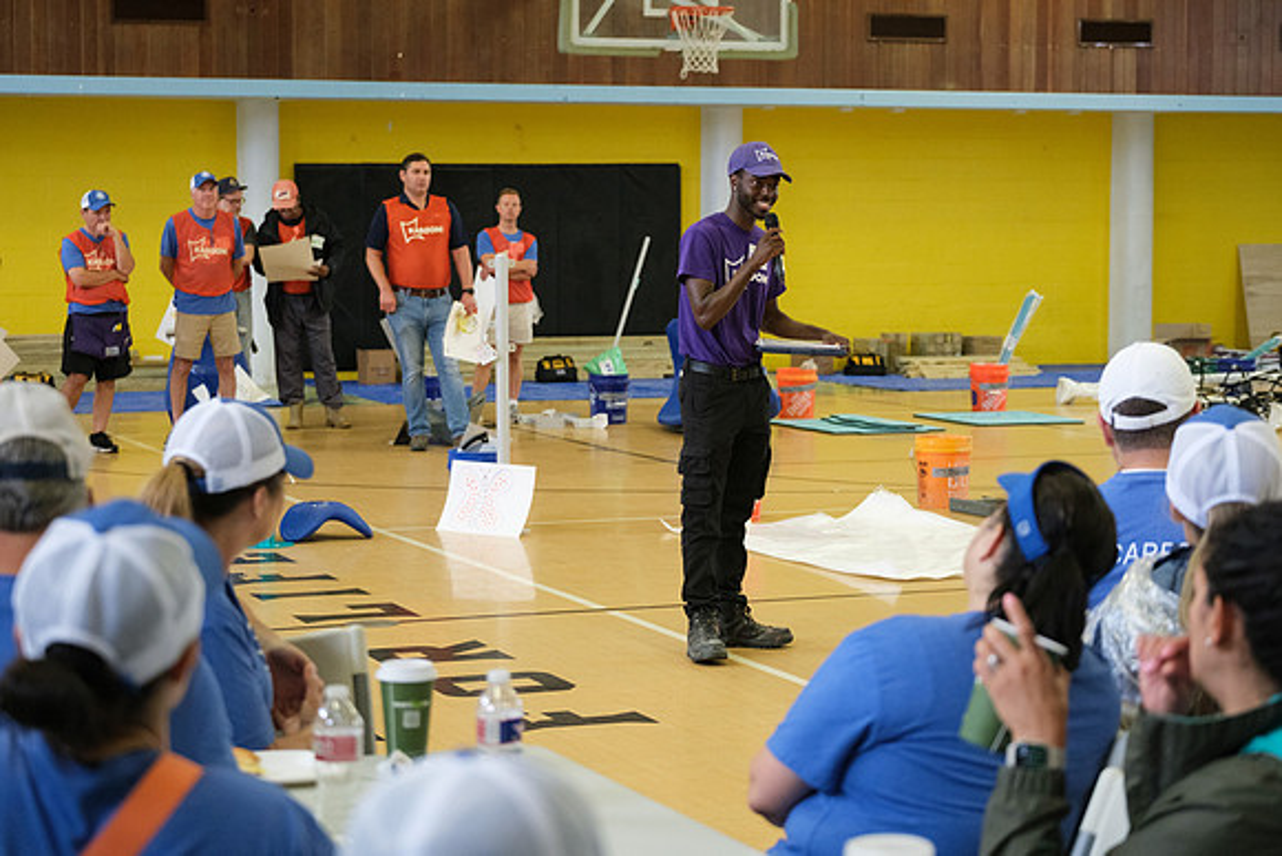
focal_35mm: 76
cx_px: 641
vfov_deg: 17.9
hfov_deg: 26.5
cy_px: 428
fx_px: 2720
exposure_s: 1/125
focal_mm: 50
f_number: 2.8
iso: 2500
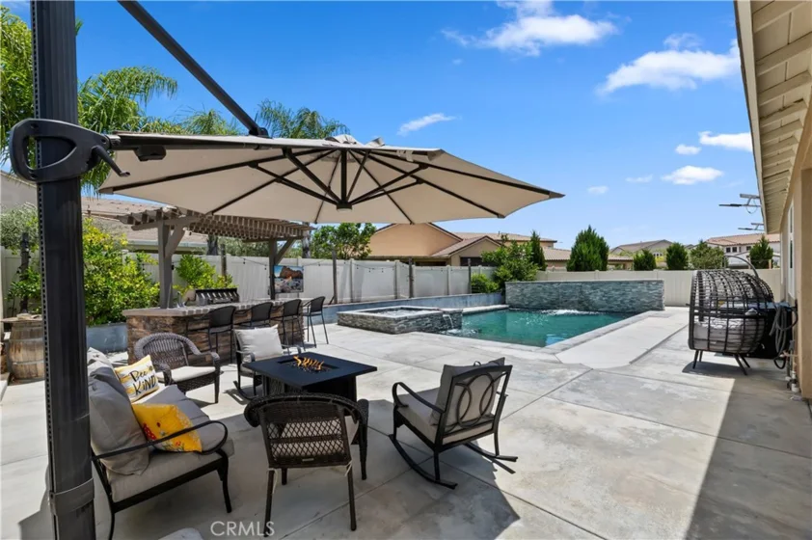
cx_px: 406
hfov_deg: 104.3
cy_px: 270
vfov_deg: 81.1
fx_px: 316
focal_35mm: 14
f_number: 22
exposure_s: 1/125
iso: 200
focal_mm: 14
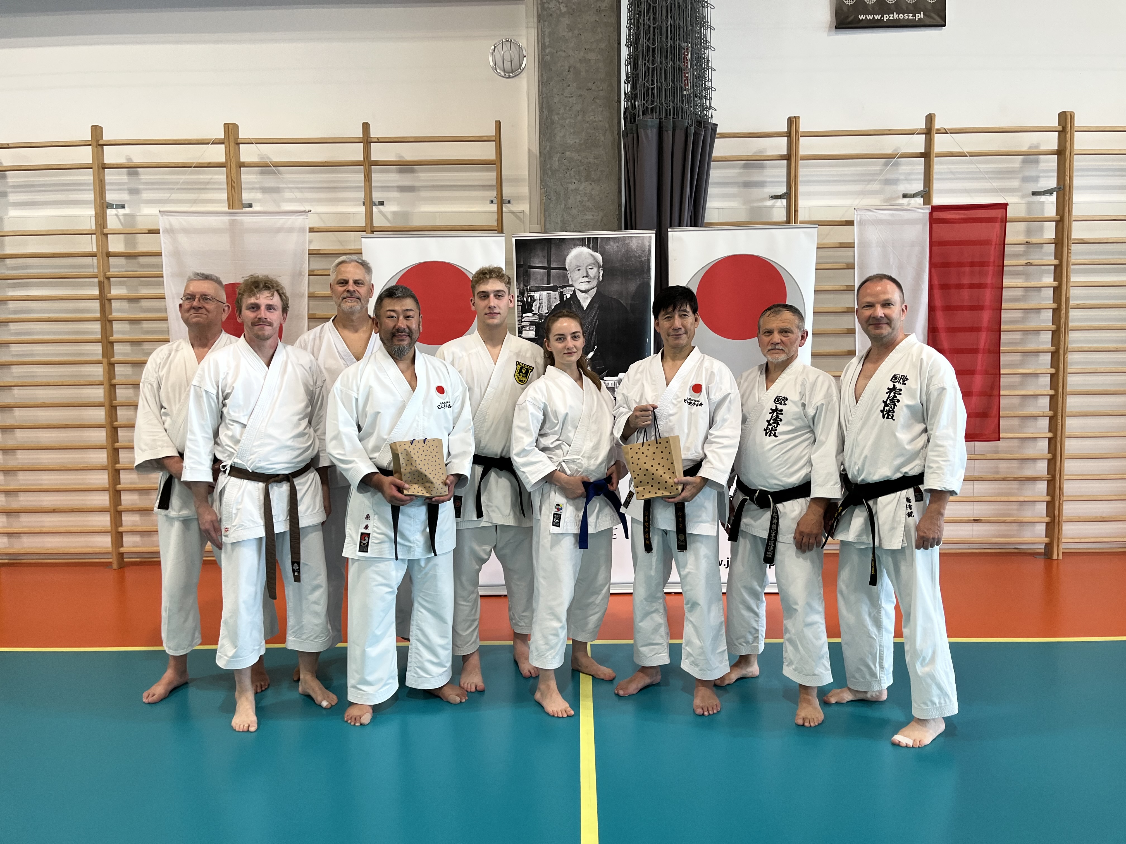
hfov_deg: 67.3
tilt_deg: -4.2
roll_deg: -1.1
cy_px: 422
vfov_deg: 53.1
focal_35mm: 26
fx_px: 846
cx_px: 563
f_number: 1.6
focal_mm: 5.1
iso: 125
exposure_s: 1/122
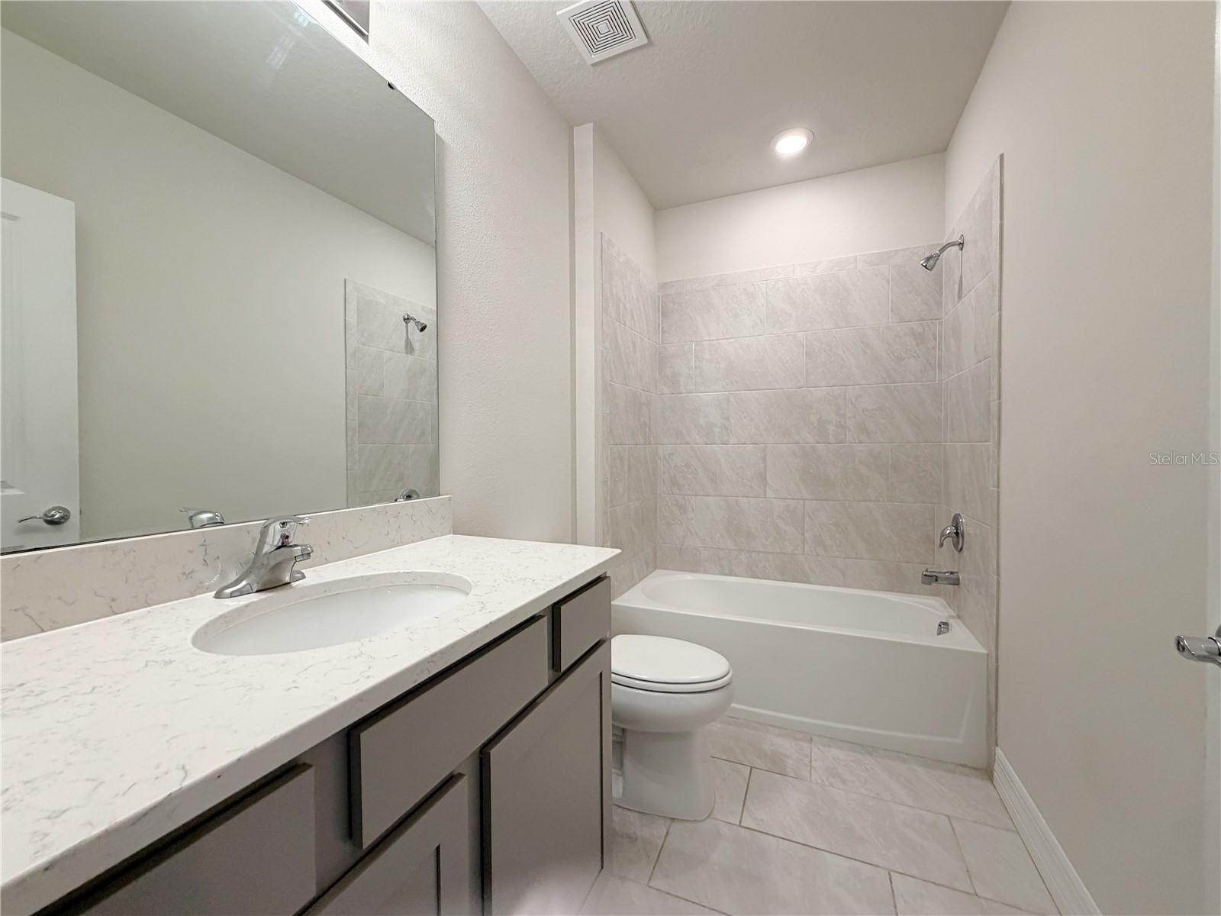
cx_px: 610
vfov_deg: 85.7
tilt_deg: -1.2
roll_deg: +0.5
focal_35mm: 14
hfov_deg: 102.1
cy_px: 458
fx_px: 494
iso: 200
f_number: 2.2
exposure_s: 1/120
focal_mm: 2.22
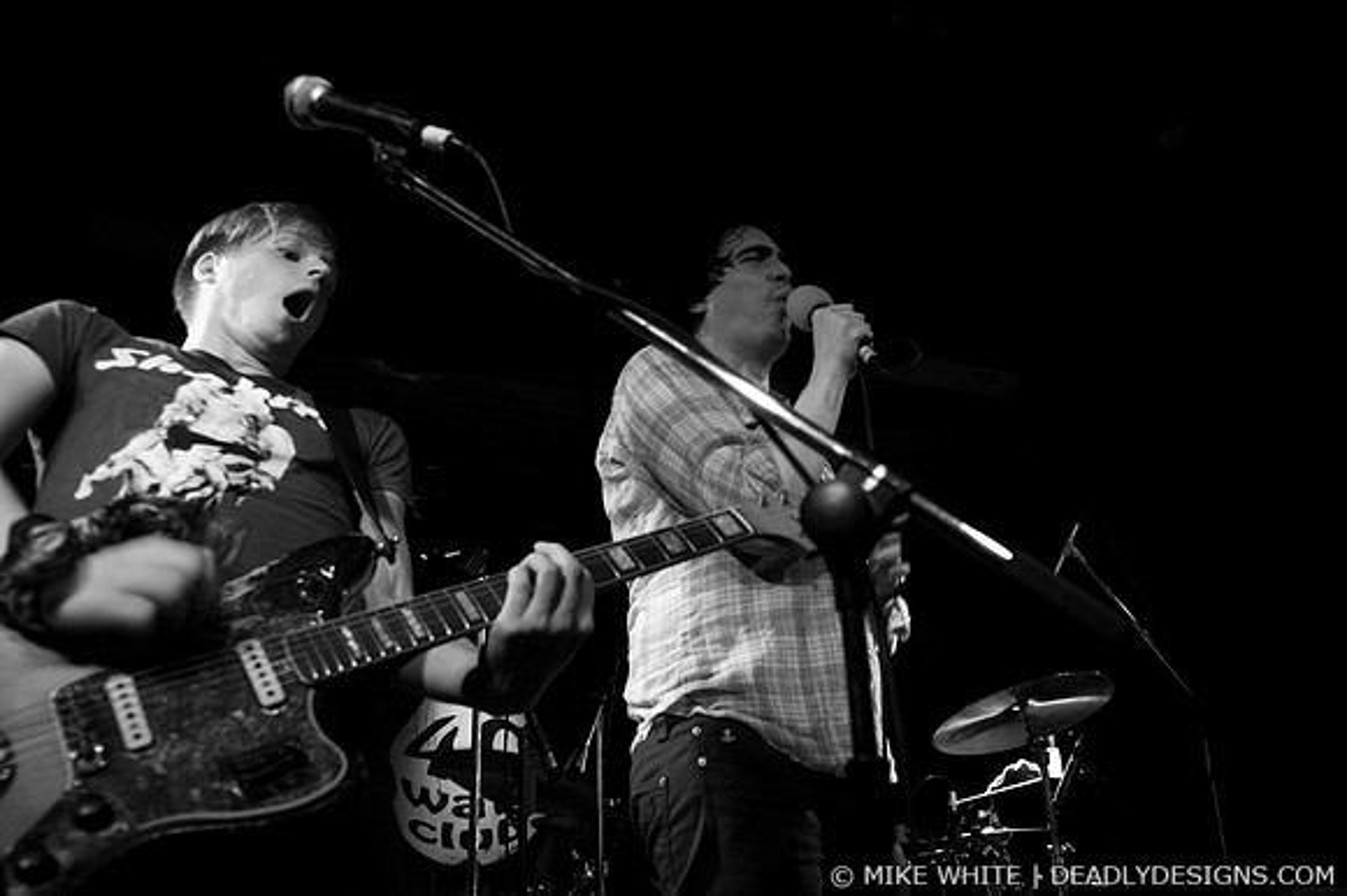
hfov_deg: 62.0
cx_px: 674
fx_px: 1122
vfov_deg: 43.6
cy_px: 448
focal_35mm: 30
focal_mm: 20
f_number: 3.5
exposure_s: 1/50
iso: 800
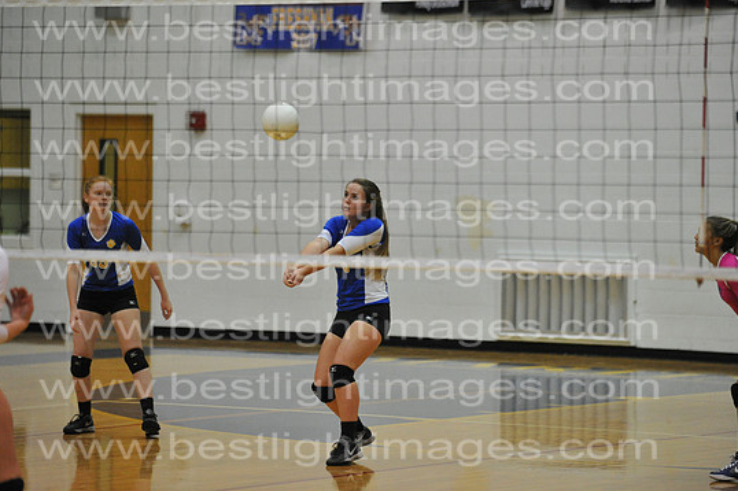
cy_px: 240
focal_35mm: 151
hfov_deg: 13.6
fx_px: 3093
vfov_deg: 9.1
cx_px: 348
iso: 8000
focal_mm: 140
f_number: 3.2
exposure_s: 1/800
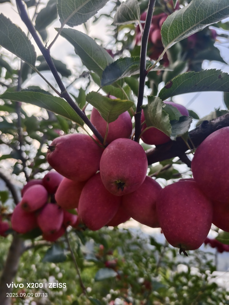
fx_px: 203
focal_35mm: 23
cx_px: 114
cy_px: 152
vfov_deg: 73.9
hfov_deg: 58.9
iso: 71
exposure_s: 1/1140
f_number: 1.57
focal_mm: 5.6
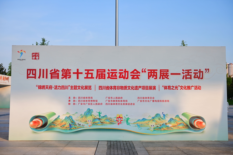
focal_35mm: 44
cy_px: 78
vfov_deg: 30.5
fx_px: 285
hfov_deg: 44.5
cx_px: 116
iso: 100
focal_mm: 44
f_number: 2.8
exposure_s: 1/1000
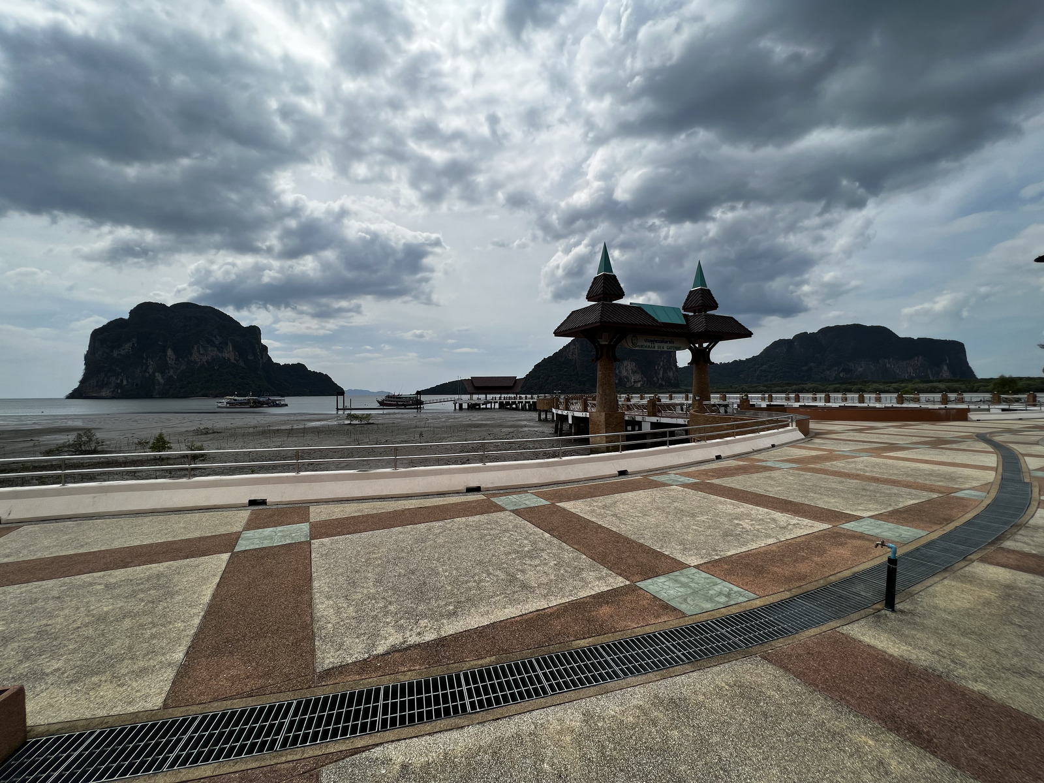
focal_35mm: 13
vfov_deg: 89.9
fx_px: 392
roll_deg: +0.7
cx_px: 522
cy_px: 392
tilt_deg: -0.2
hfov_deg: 106.2
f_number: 1.8
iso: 32
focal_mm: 1.57
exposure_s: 1/3311
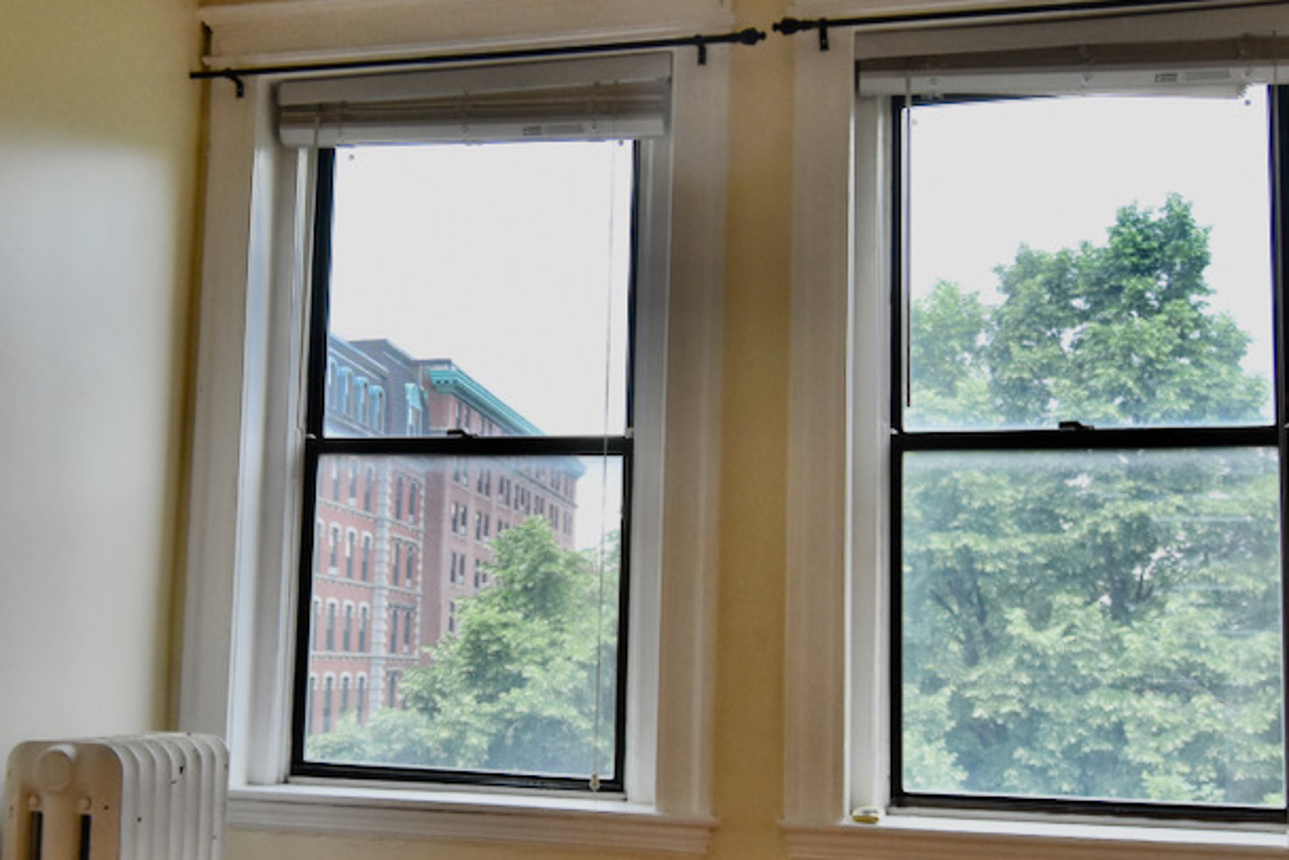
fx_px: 1471
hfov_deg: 46.8
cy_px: 517
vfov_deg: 32.5
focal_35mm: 41
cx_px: 469
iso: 800
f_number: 6.3
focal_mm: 13
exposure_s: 1/160
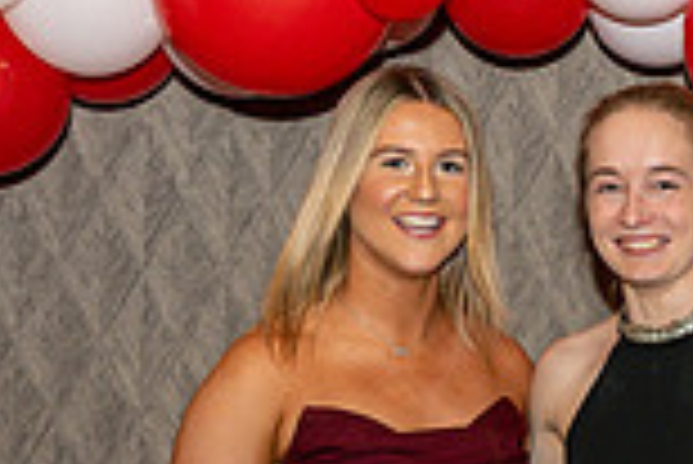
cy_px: 574
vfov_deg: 9.8
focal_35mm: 138
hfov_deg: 14.4
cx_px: 816
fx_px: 2659
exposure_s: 1/125
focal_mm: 29.5
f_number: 3.5
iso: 500
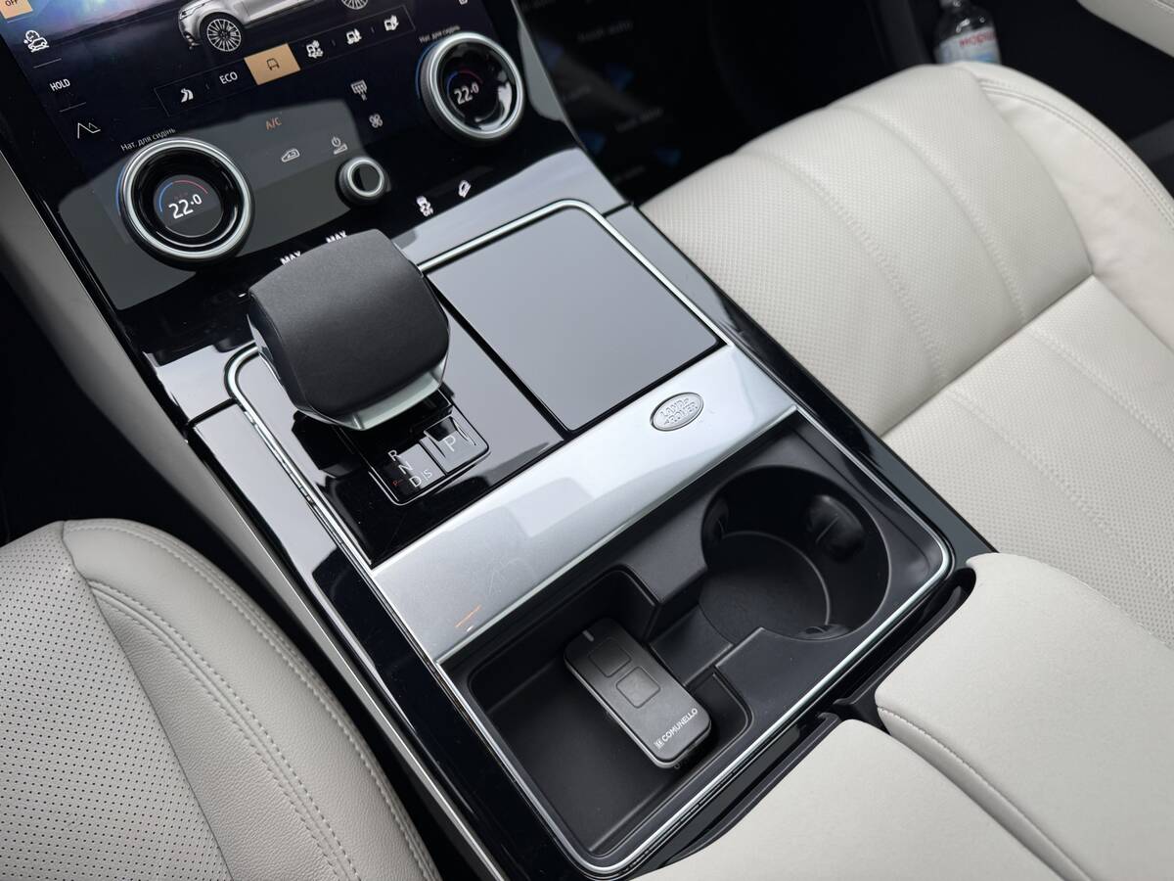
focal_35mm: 24
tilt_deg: -58.3
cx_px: 587
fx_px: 814
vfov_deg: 56.8
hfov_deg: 71.6
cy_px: 440
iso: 80
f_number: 1.78
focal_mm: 6.76
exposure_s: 1/100
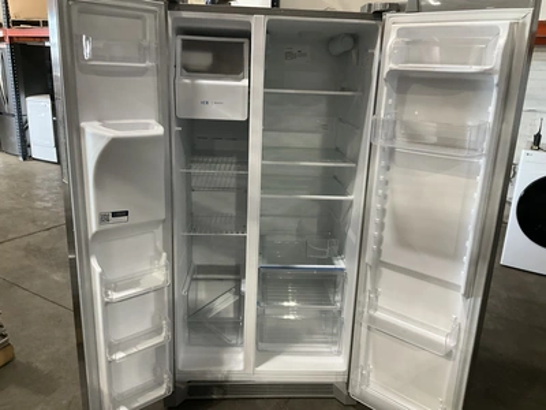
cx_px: 273
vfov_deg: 48.2
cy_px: 205
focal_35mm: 29
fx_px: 457
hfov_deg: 61.7
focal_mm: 3
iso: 250
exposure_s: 1/60
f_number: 1.8
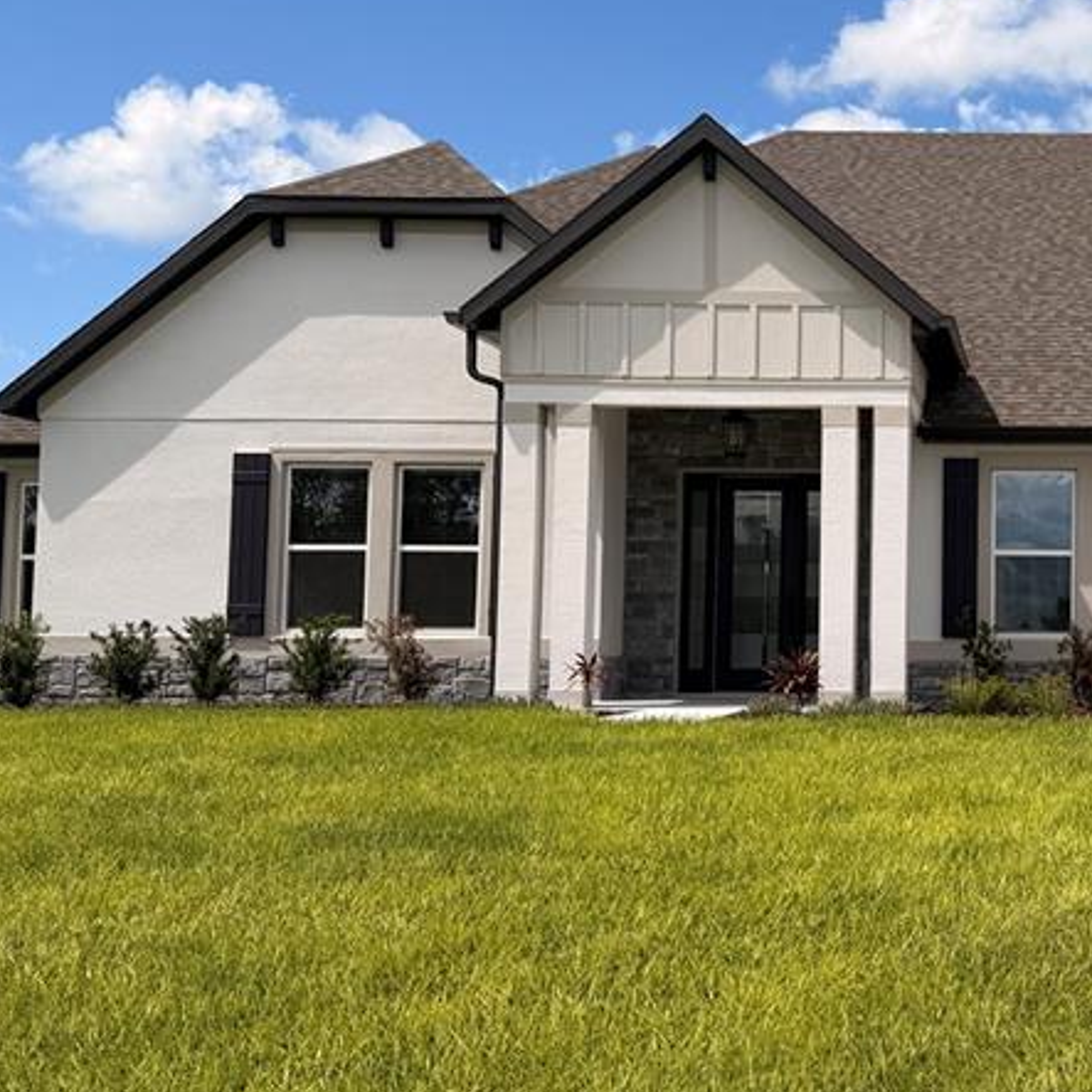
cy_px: 518
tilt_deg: +4.1
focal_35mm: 49
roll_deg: +0.1
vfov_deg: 34.7
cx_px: 1057
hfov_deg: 32.3
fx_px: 1749
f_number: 1.78
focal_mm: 6.76
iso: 80
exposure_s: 1/6173
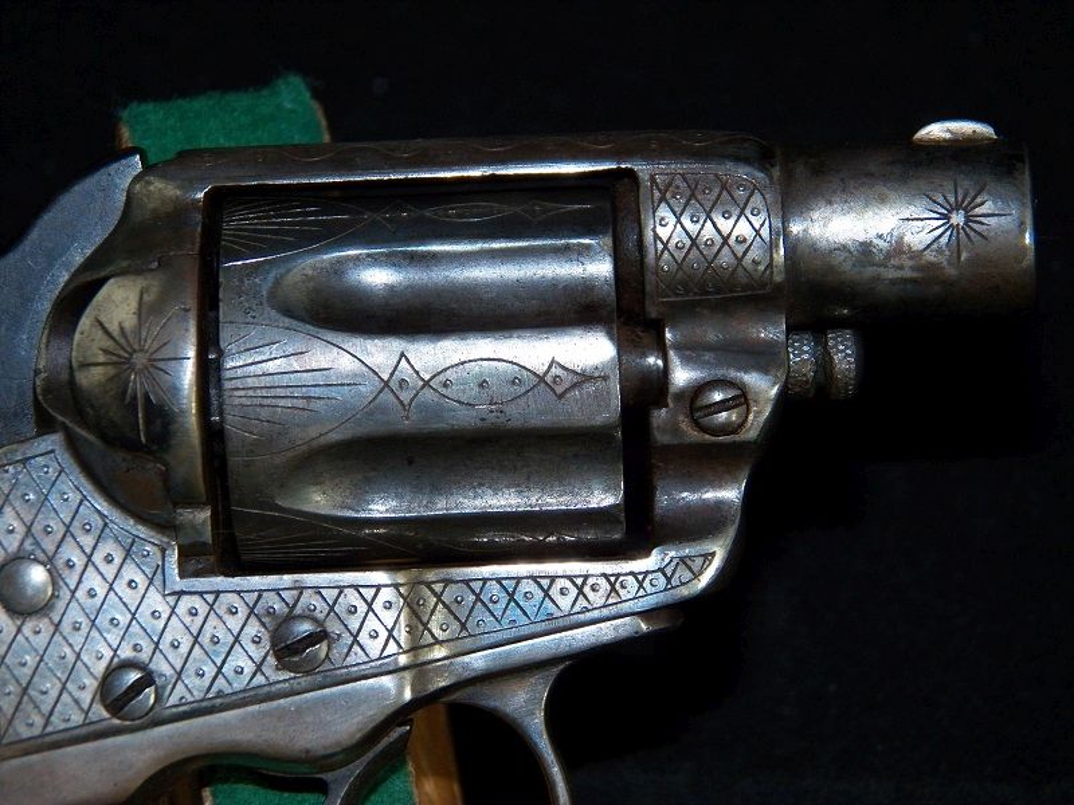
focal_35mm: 126
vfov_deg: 11.8
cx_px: 537
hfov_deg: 15.6
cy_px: 402
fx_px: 3909
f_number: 4
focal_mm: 22.6
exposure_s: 1/50
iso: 400
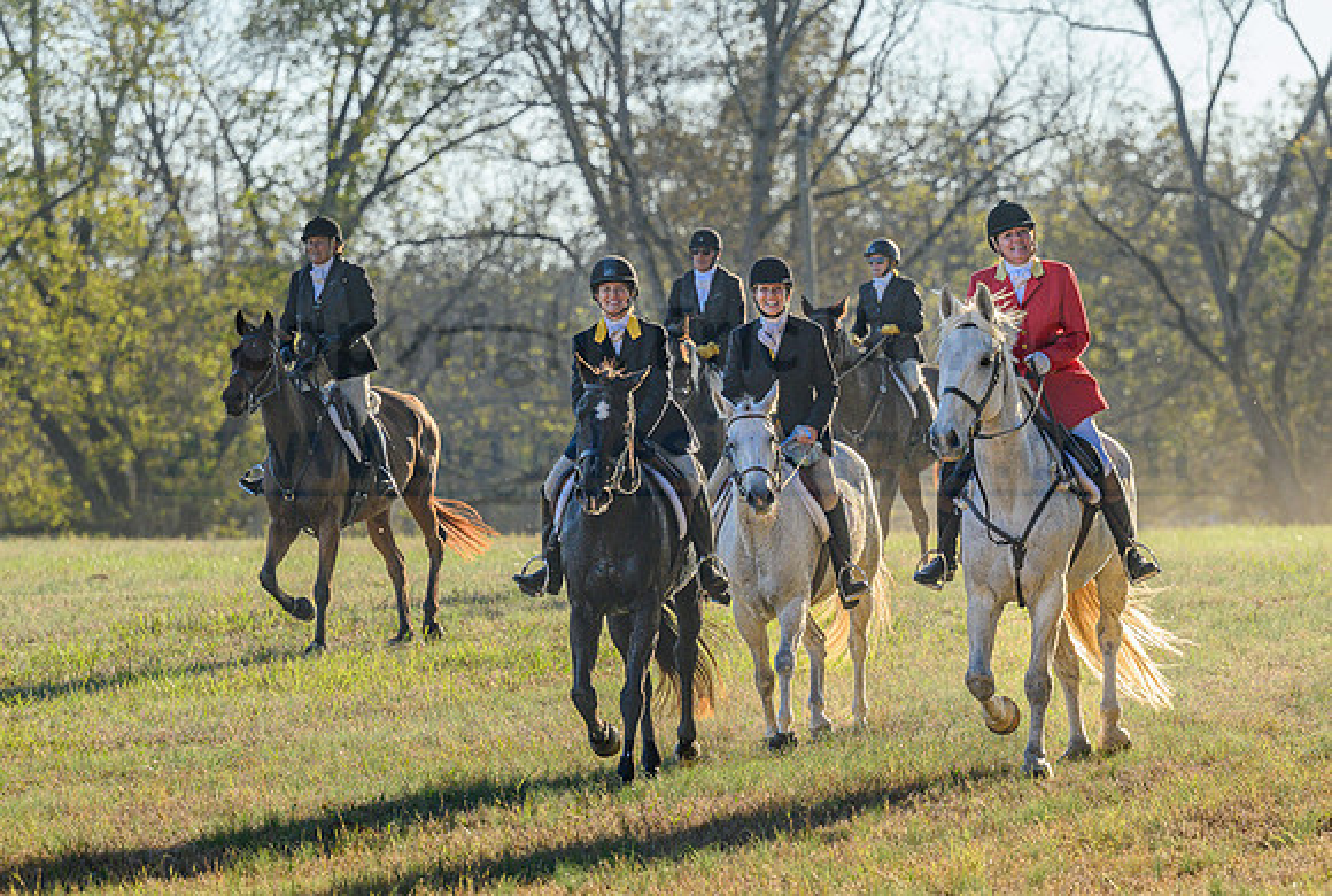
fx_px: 10001
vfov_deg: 5.1
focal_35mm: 270
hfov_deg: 7.6
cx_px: 730
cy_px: 522
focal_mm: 165
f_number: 4
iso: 500
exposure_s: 1/1250
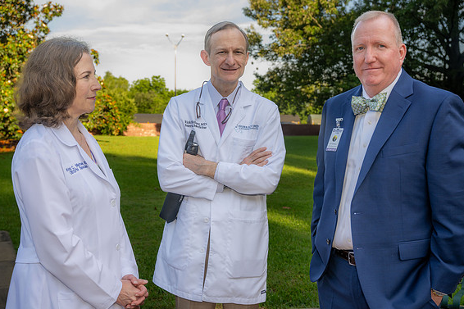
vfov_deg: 33.4
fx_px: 515
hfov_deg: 48.5
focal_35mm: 40
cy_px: 154
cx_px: 229
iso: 110
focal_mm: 39
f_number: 5
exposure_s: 1/160
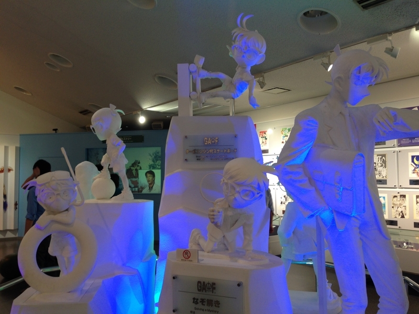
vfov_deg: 42.9
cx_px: 210
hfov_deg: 55.4
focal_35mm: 33
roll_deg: -0.5
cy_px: 157
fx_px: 399
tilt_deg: +3.6
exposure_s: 1/24
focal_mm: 4.12
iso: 50
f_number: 2.4
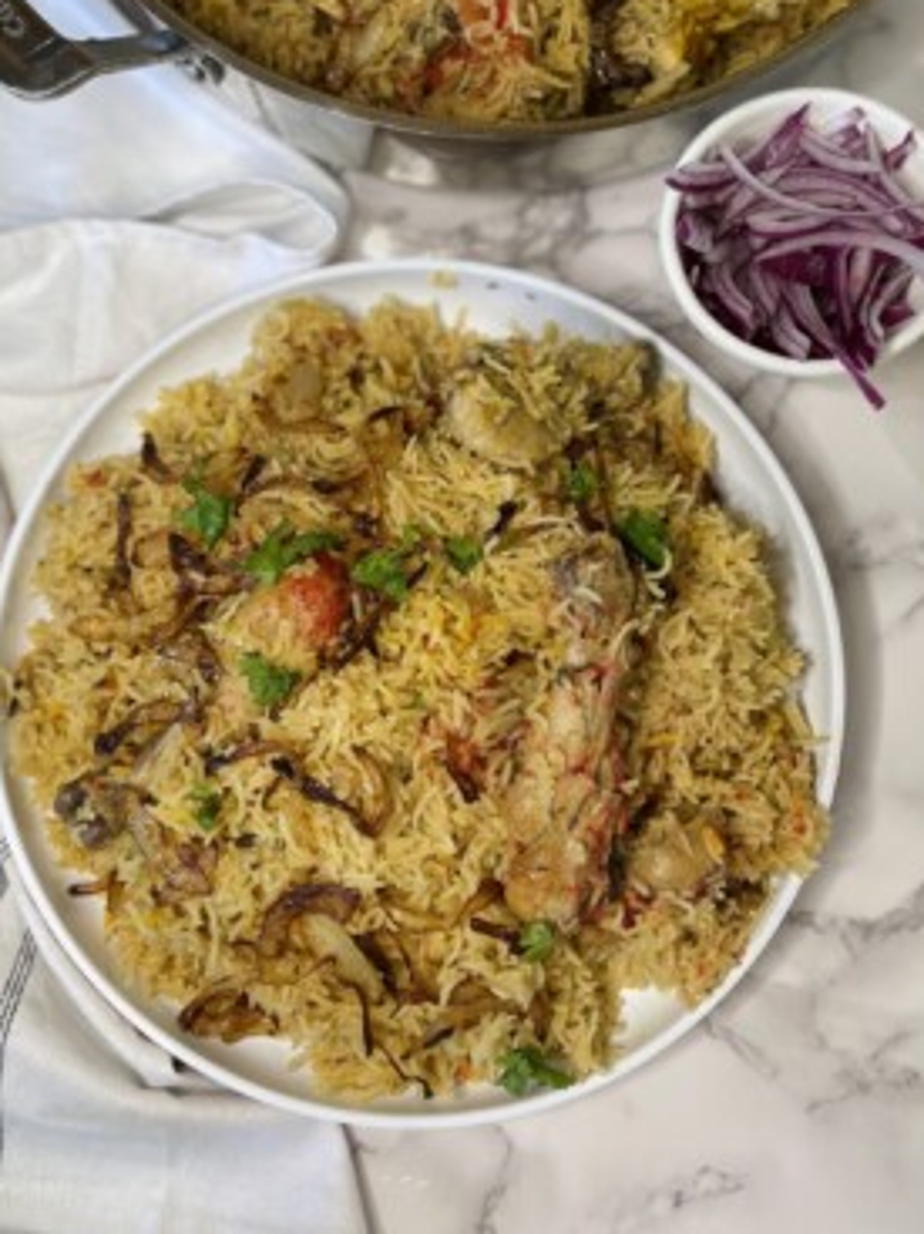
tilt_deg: -81.8
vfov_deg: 53.7
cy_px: 508
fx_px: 1211
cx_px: 386
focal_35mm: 34
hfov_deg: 41.6
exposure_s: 1/60
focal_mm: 4.2
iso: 64
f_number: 1.6
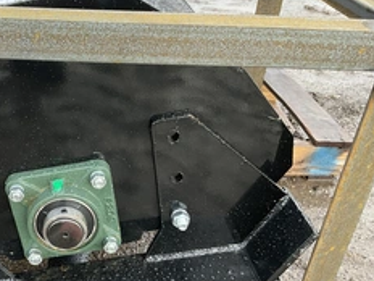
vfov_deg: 28.9
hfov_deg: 36.5
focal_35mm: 50
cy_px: 186
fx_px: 540
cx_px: 60
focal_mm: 3
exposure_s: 1/122
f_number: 1.8
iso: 40
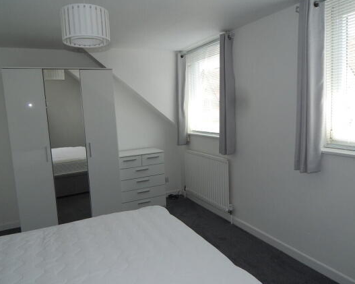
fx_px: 284
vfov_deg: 53.1
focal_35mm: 27
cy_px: 140
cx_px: 172
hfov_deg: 64.1
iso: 125
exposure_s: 1/200
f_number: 3.1
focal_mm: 4.5
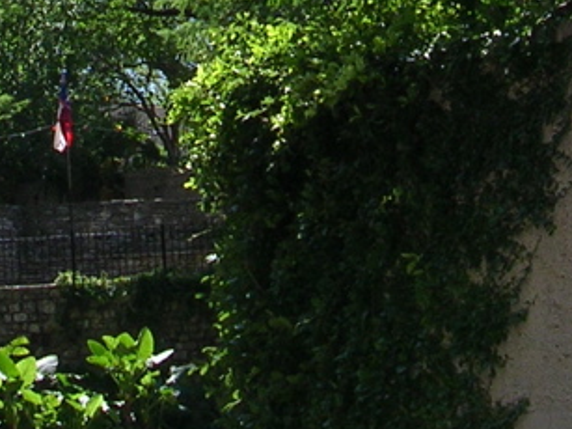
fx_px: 2180
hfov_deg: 14.9
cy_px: -284
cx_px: 276
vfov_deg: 10.7
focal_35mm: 132
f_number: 5.6
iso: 50
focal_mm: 5.8
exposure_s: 1/132
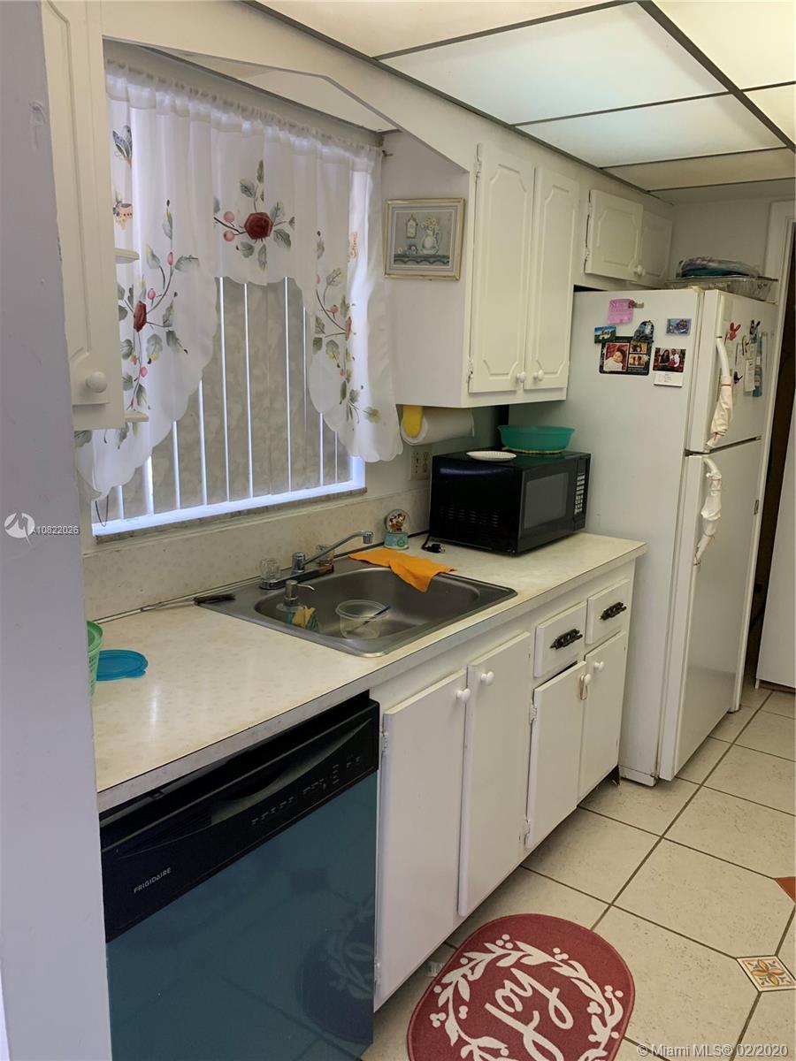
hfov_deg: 53.1
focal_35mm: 26
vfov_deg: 67.3
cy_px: 530
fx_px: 797
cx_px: 398
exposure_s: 1/60
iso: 80
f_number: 1.8
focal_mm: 4.25
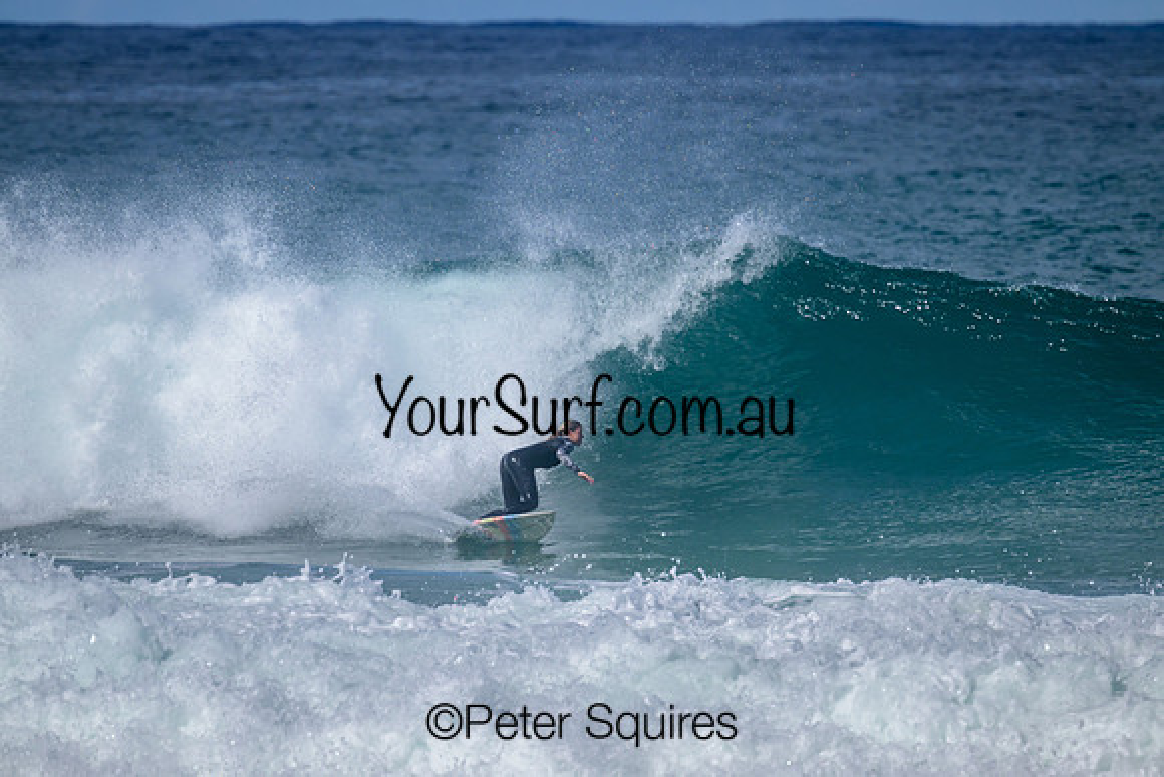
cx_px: 582
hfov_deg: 3.2
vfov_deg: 2.1
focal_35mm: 640
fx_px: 20697
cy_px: 388
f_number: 11
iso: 500
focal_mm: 640
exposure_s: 1/2000
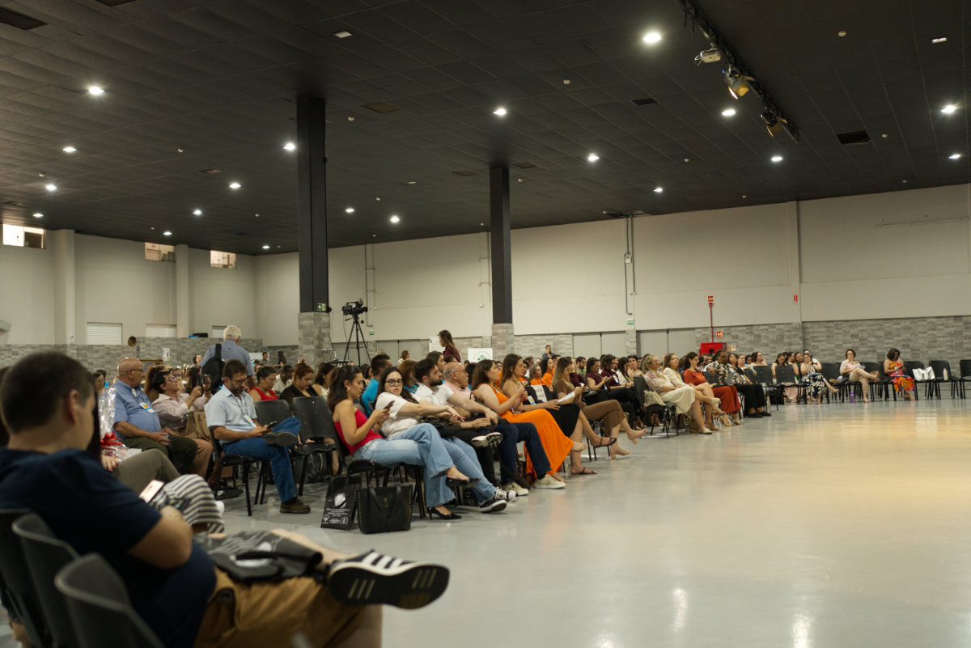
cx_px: 486
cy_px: 324
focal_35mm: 35
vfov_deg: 37.9
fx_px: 944
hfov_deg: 54.4
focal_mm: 35
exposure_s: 1/100
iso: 3200
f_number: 2.8
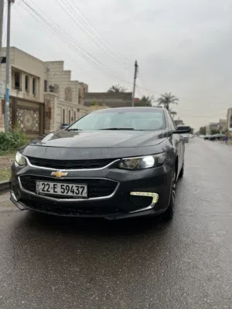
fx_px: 232
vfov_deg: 67.3
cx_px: 116
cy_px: 154
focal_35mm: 26
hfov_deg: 53.1
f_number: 1.5
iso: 50
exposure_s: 1/313
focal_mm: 5.7
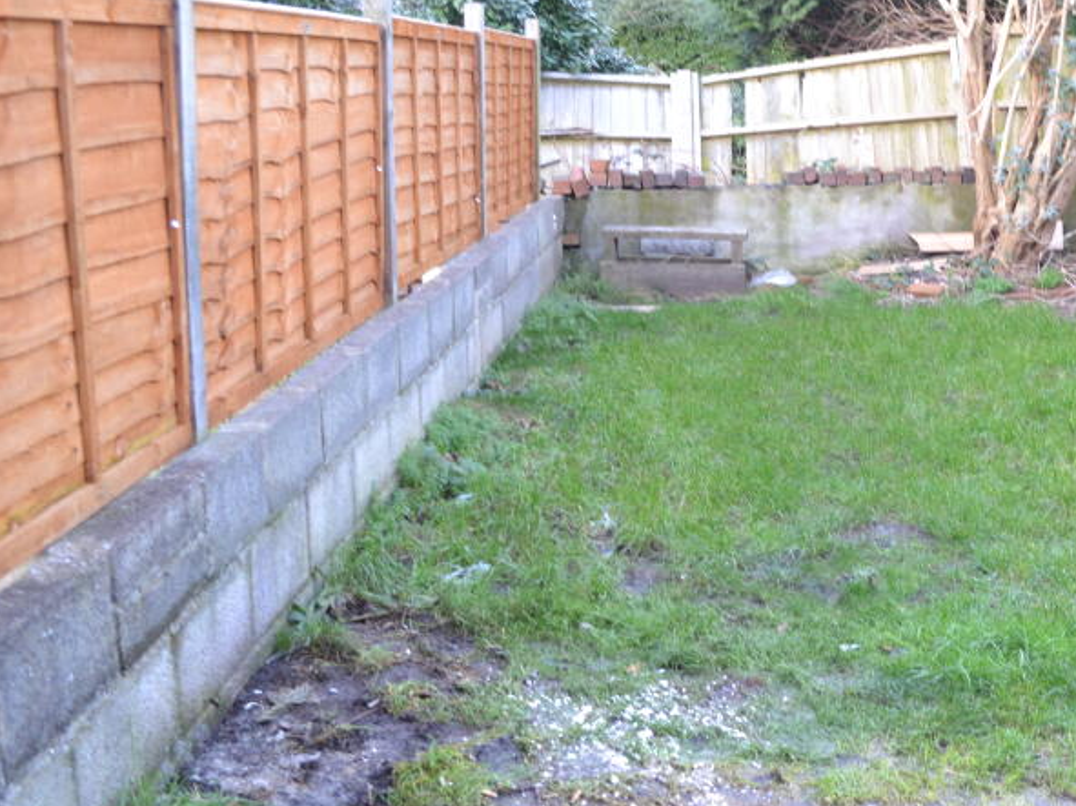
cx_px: 888
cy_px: 428
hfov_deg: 40.1
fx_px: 1398
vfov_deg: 32.2
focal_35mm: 45
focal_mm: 18
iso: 500
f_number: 3.5
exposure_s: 1/15
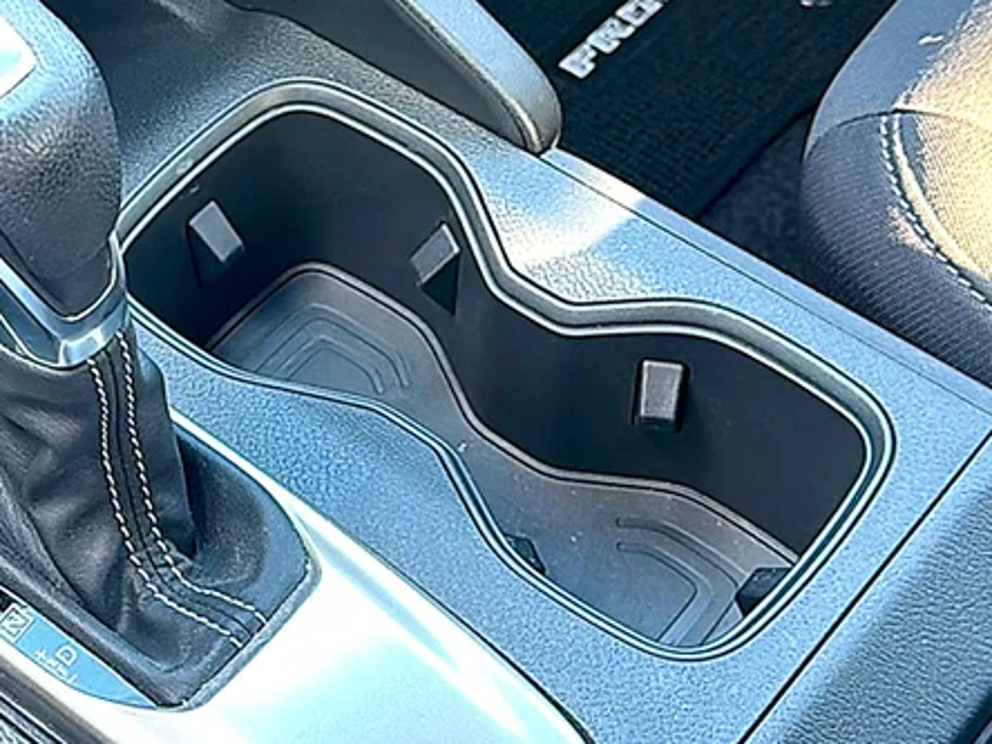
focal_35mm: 63
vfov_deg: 23.3
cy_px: 394
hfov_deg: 30.3
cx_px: 275
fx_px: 1805
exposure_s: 1/40
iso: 125
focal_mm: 6.86
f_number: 1.78
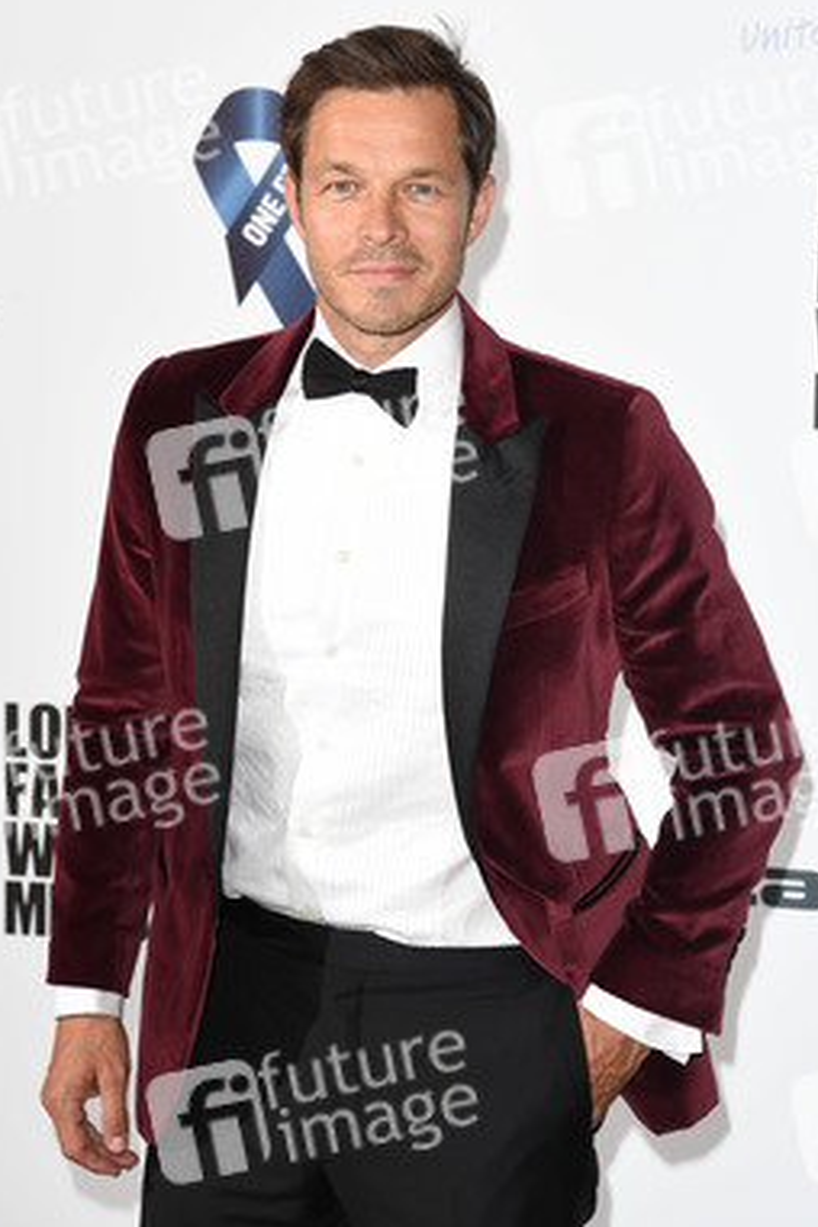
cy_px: 625
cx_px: 407
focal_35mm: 103
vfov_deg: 19.8
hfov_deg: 13.3
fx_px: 3510
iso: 640
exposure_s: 1/250
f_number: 6.3
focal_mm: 98
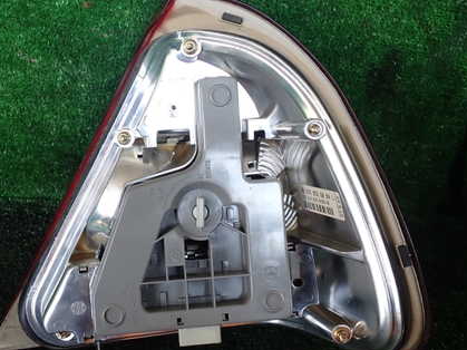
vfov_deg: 33.6
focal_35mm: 43
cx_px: 210
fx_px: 580
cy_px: 162
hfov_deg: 43.8
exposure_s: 1/80
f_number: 3.2
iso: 100
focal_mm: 5.4
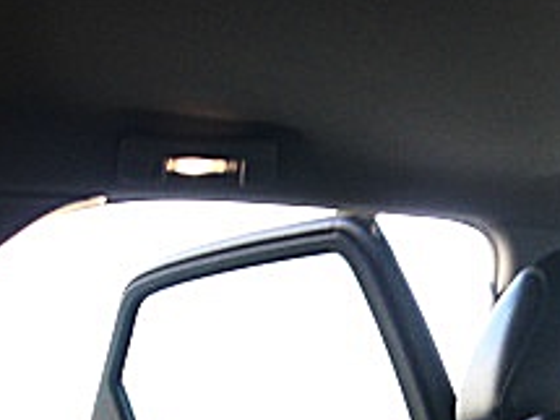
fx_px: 1730
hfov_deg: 18.0
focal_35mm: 107
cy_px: 574
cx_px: 555
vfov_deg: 13.2
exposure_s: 1/80
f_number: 2.8
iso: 200
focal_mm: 6.3
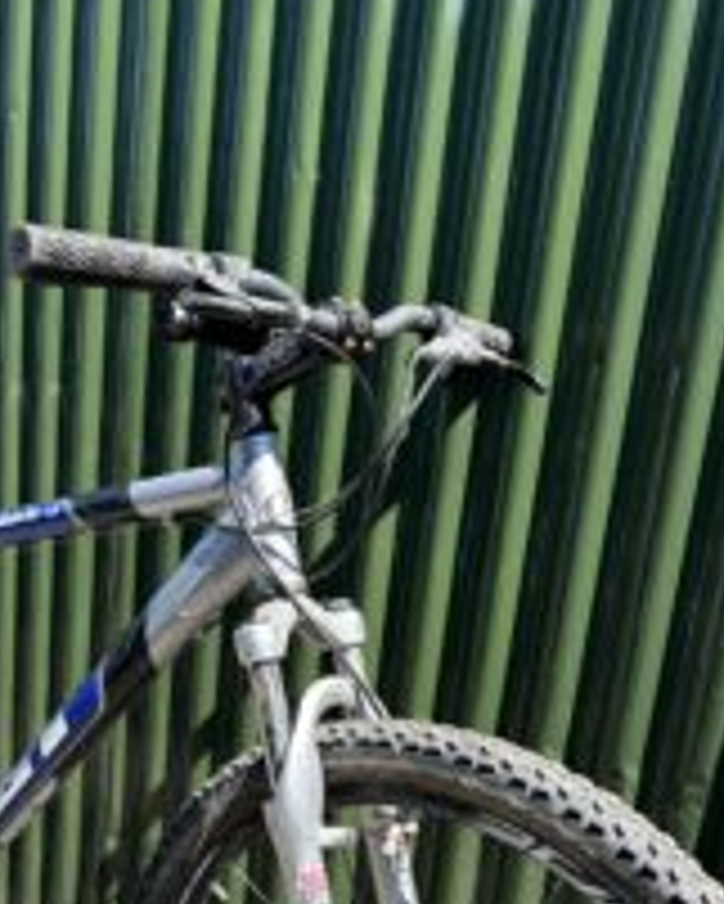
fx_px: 1124
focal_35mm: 42
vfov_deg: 42.6
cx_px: 157
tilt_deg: -15.7
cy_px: 666
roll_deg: -3.8
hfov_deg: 34.7
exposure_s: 1/1321
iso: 80
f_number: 1.78
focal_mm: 6.86
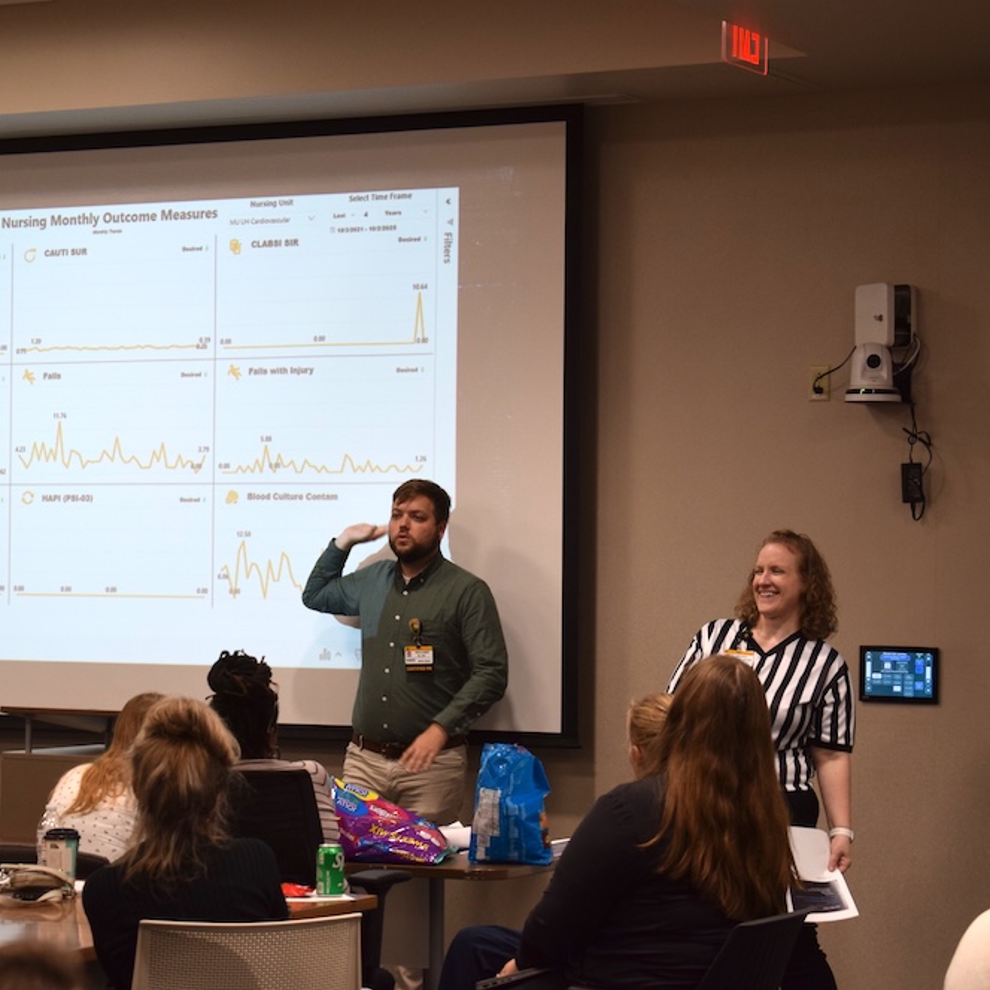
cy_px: 494
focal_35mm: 106
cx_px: 365
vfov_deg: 16.5
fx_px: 3418
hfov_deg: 16.5
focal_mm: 55
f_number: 5.6
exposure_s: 1/60
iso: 800
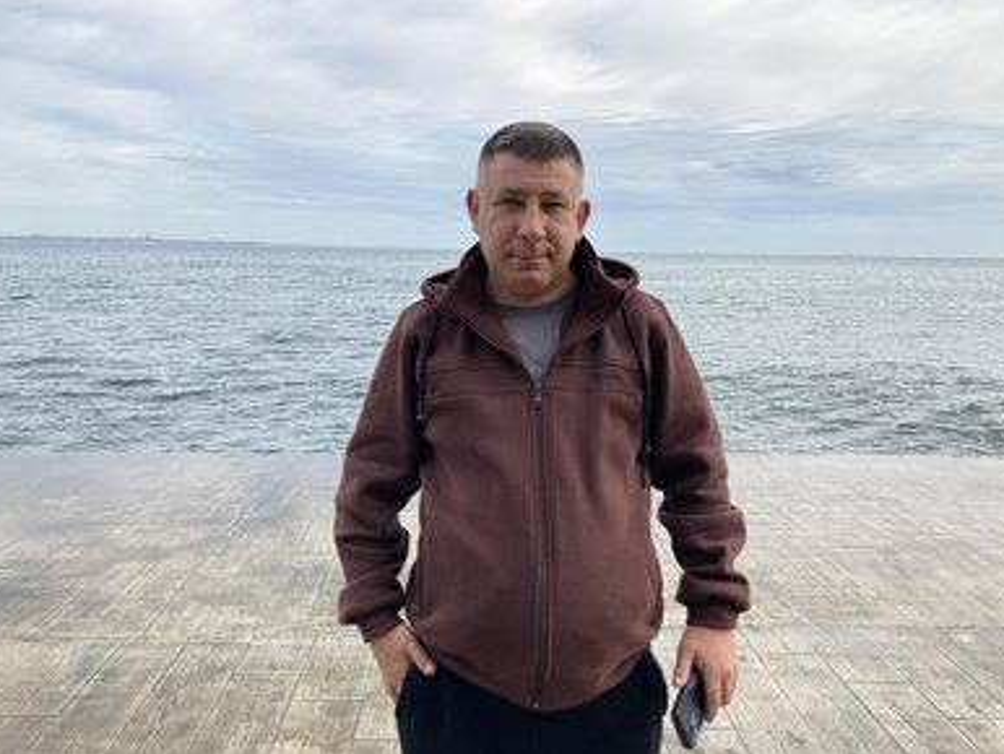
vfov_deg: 48.3
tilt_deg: -6.6
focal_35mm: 29
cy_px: 369
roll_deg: -1.4
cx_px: 499
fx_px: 842
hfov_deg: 61.6
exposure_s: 1/1453
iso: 20
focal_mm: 3.99
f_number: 1.8
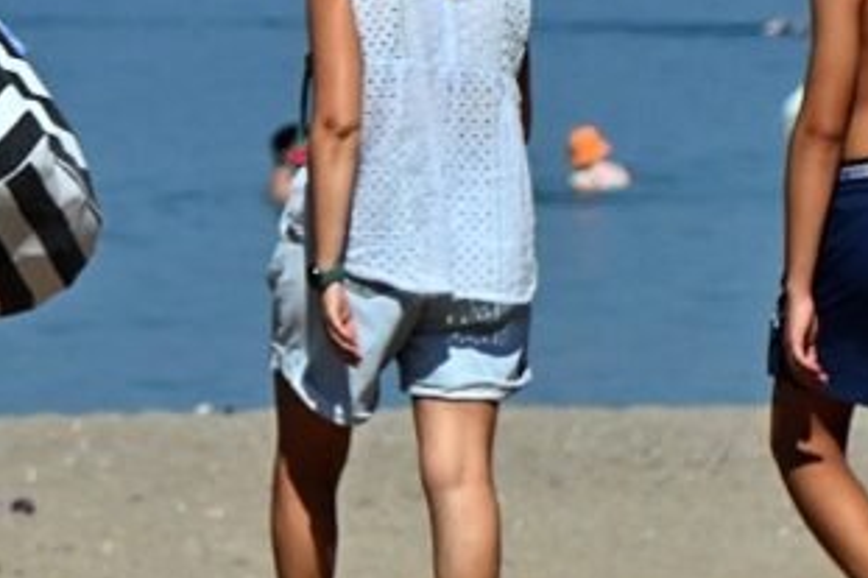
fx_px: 29278
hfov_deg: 1.7
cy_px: 11
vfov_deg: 1.1
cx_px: 148
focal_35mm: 1215
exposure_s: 1/4000
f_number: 11
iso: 1000
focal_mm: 210
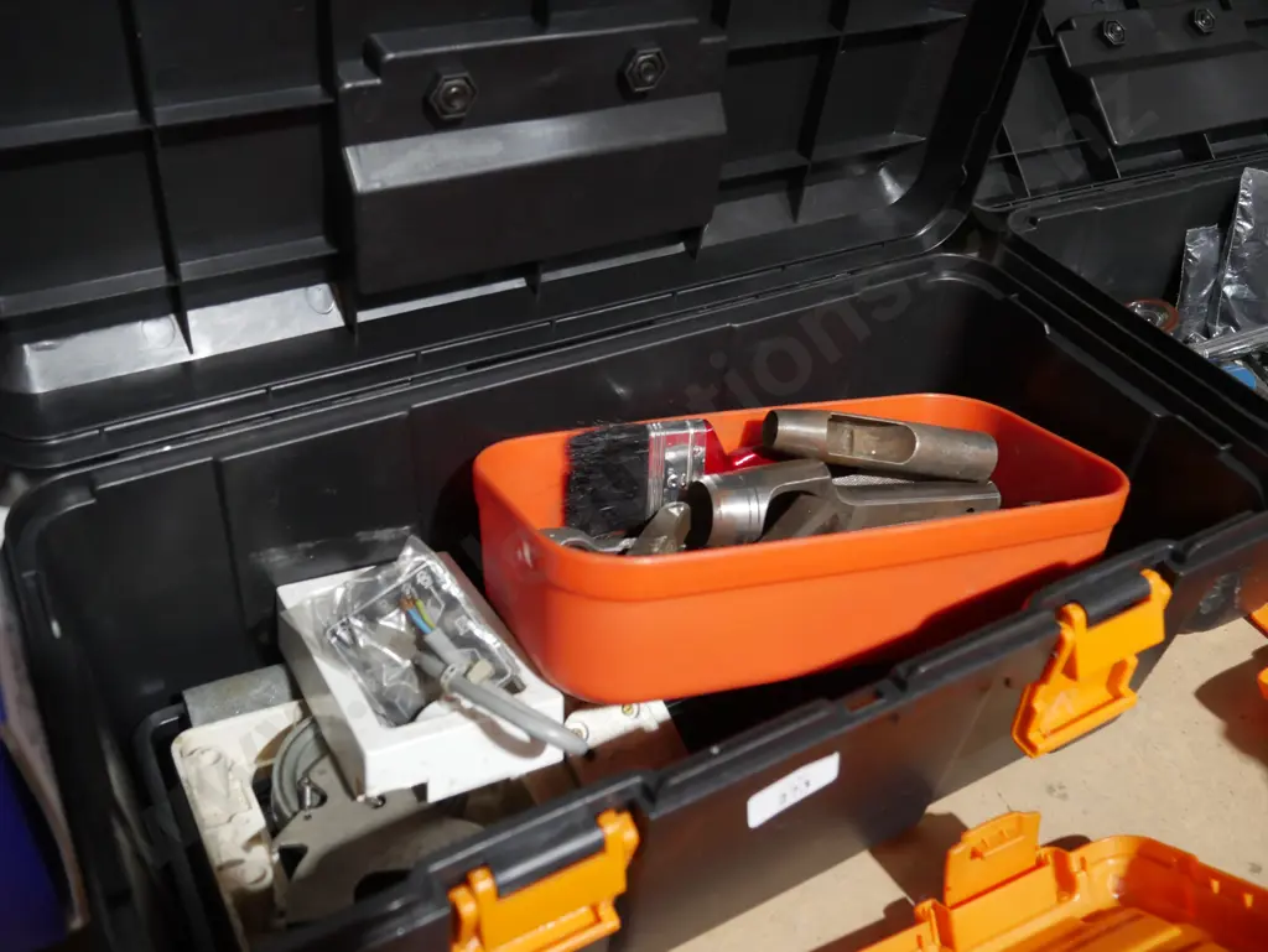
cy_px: 476
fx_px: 1173
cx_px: 634
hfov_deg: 56.8
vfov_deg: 44.2
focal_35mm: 32
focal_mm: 16
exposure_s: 1/60
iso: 1250
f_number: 3.6
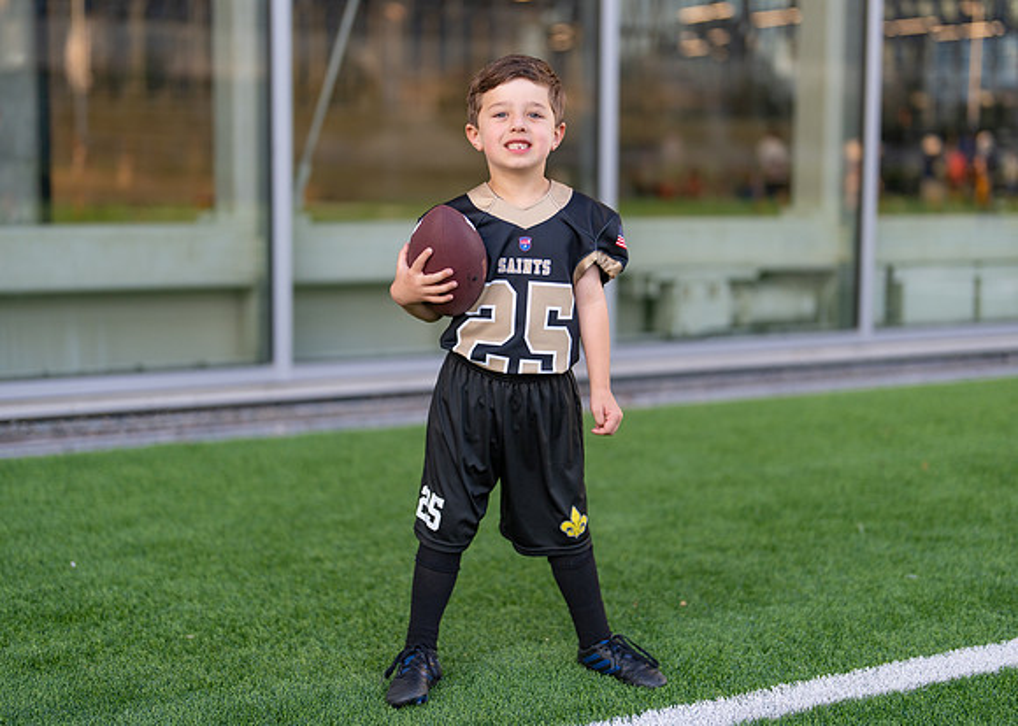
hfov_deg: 34.2
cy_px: 330
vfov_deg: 24.8
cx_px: 515
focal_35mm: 57
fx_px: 1653
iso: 200
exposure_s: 1/1000
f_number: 1.2
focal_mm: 50
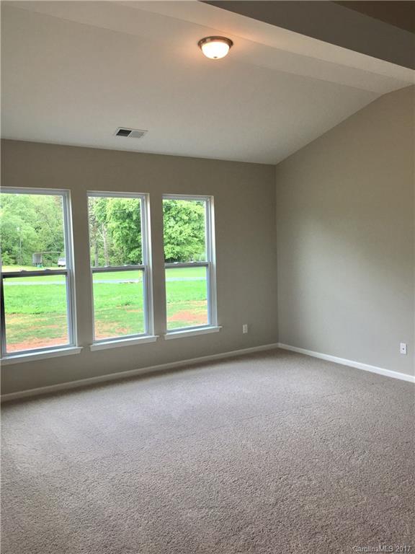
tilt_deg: -3.6
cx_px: 208
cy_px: 277
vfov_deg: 61.7
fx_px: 464
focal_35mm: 29
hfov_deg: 48.2
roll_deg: +1.4
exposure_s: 1/100
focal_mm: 4.15
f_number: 2.2
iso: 40
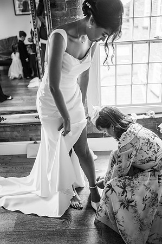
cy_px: 122
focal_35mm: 35
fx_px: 237
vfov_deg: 54.5
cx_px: 81
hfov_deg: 37.8
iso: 250
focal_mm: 35
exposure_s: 1/200
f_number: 2
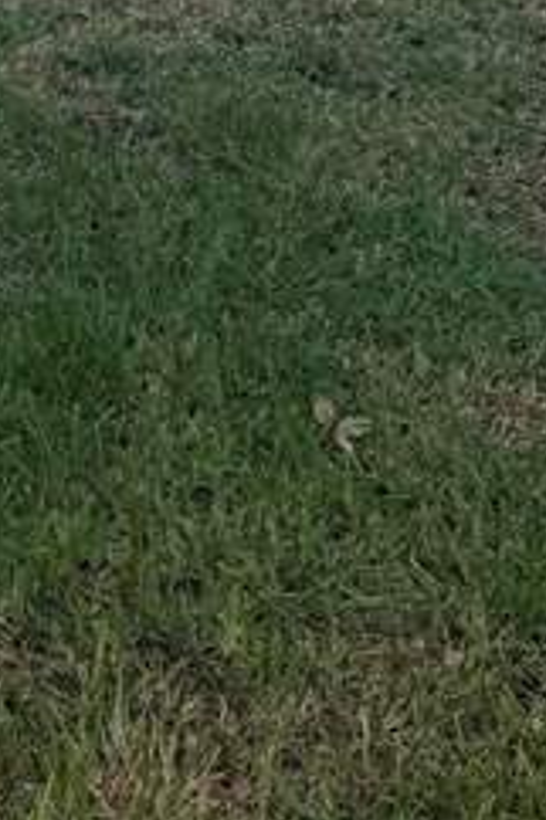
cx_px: -295
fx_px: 2506
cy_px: -346
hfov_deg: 11.8
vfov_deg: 17.1
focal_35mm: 110
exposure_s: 1/3759
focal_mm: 6.76
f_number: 1.78
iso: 80
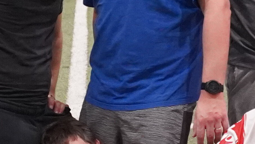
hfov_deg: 12.9
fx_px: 1129
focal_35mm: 167
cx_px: 101
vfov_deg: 7.3
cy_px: 22
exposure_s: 1/160
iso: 2500
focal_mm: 16
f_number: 4
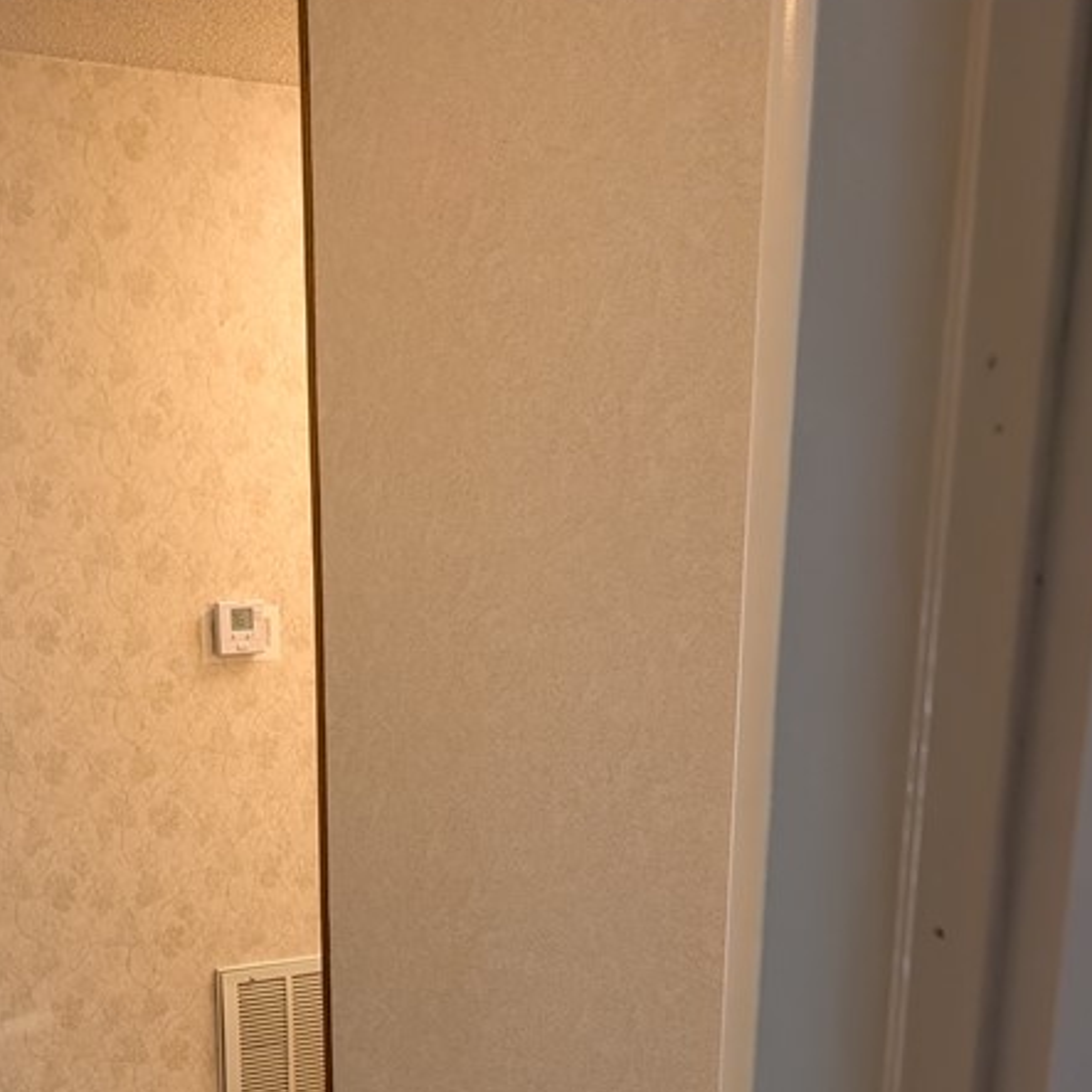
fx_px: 1749
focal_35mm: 49
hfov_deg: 33.4
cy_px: 1221
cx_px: 174
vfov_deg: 30.7
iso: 626
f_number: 1.68
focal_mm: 6.9
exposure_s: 1/120
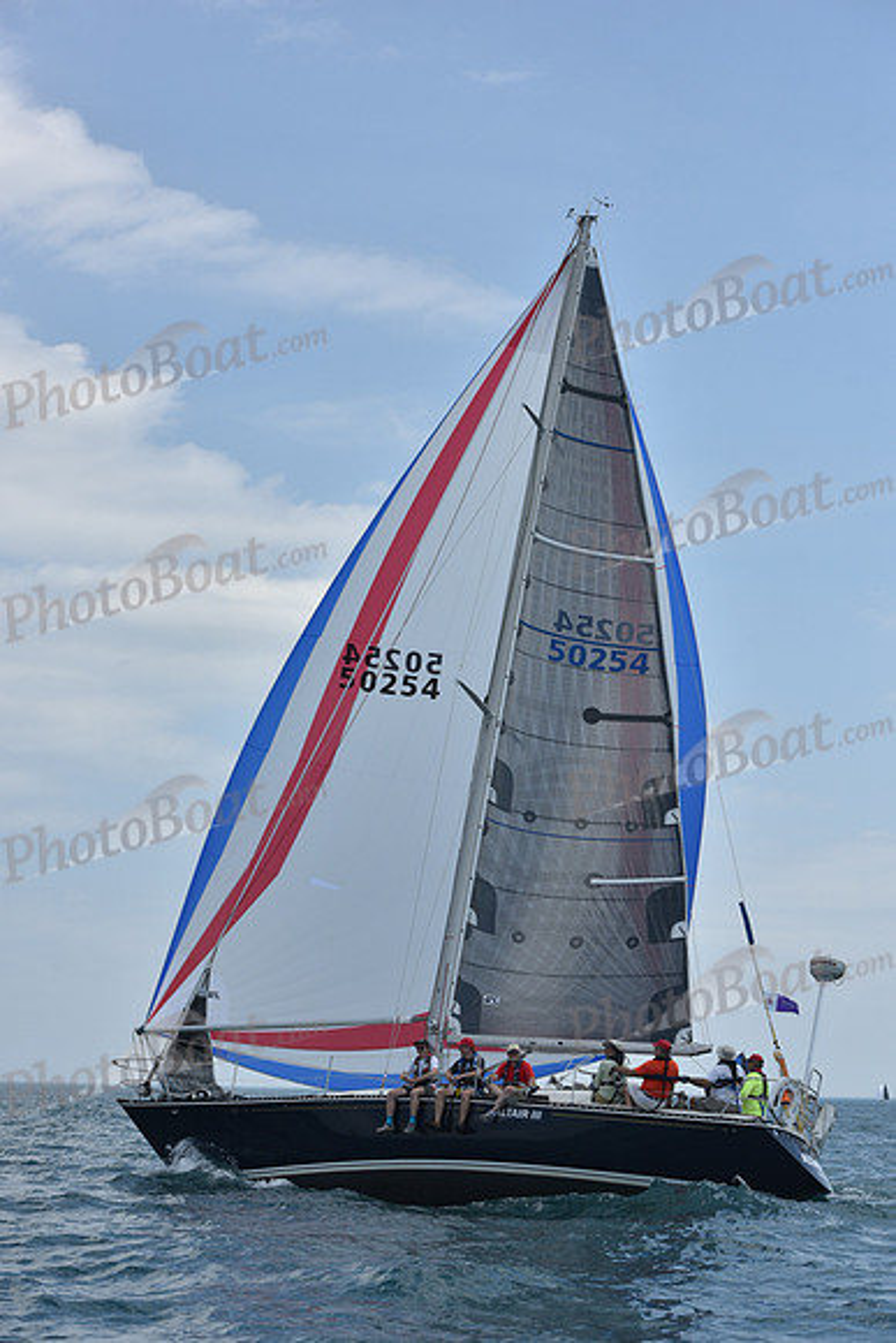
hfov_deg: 19.5
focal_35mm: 70
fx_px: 2612
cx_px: 448
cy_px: 672
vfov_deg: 28.8
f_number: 8
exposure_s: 1/1250
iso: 250
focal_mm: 70
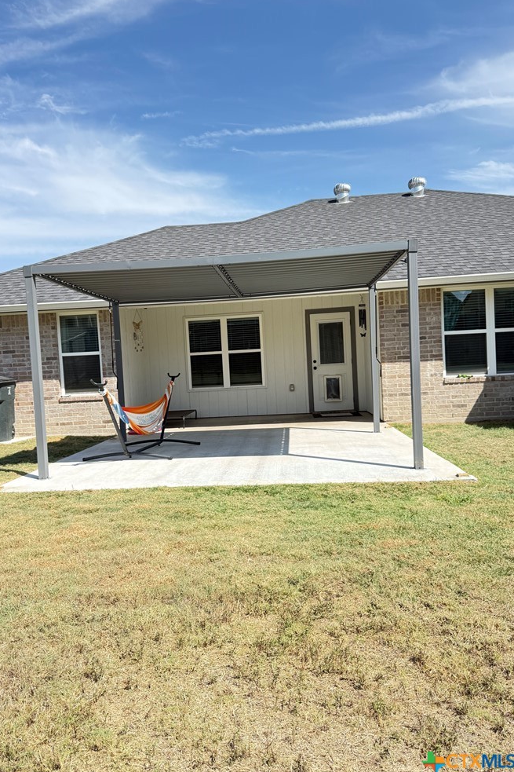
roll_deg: +2.4
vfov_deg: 69.4
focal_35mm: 26
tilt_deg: -2.3
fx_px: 557
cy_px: 387
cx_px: 233
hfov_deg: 49.5
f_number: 1.78
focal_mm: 6.76
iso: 100
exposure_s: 1/1949
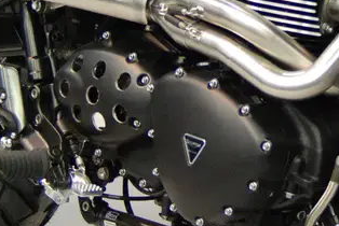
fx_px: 1621
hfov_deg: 11.8
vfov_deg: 8.0
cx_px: 322
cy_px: -11
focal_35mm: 172
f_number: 2.8
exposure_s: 1/125
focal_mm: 30
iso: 1000
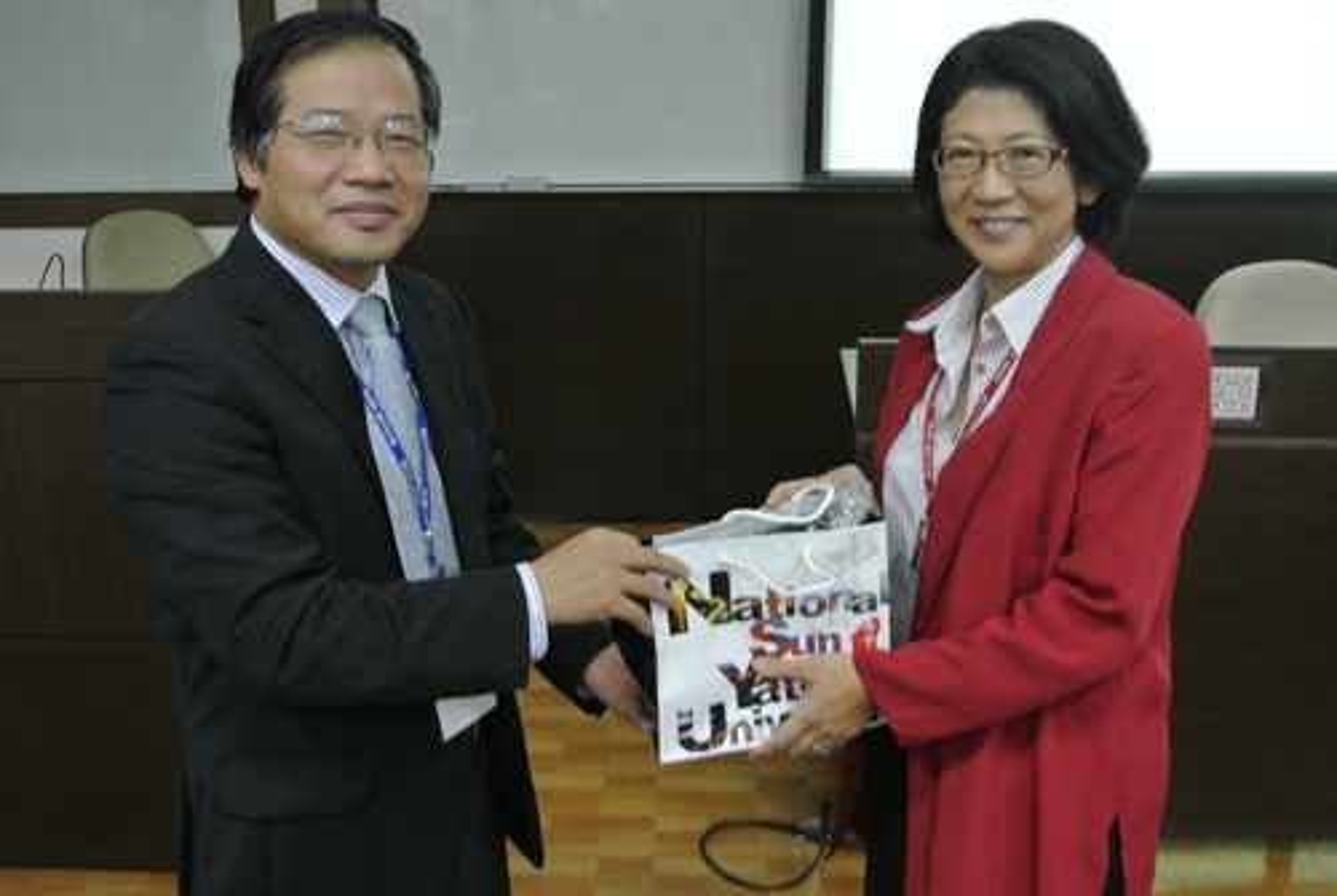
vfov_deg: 34.3
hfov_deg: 49.5
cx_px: 668
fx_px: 1451
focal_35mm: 39
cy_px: 448
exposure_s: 1/25
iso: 800
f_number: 4
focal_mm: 14.5
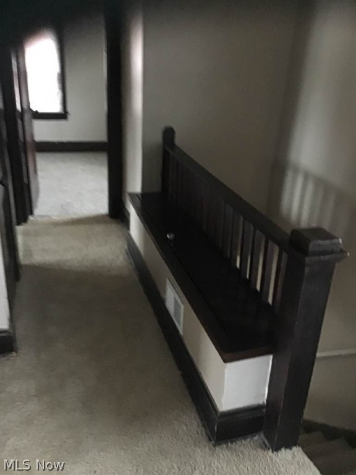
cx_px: 178
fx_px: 425
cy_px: 238
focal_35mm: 31
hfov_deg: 45.4
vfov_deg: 58.4
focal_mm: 3.3
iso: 640
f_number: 2.4
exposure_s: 1/15
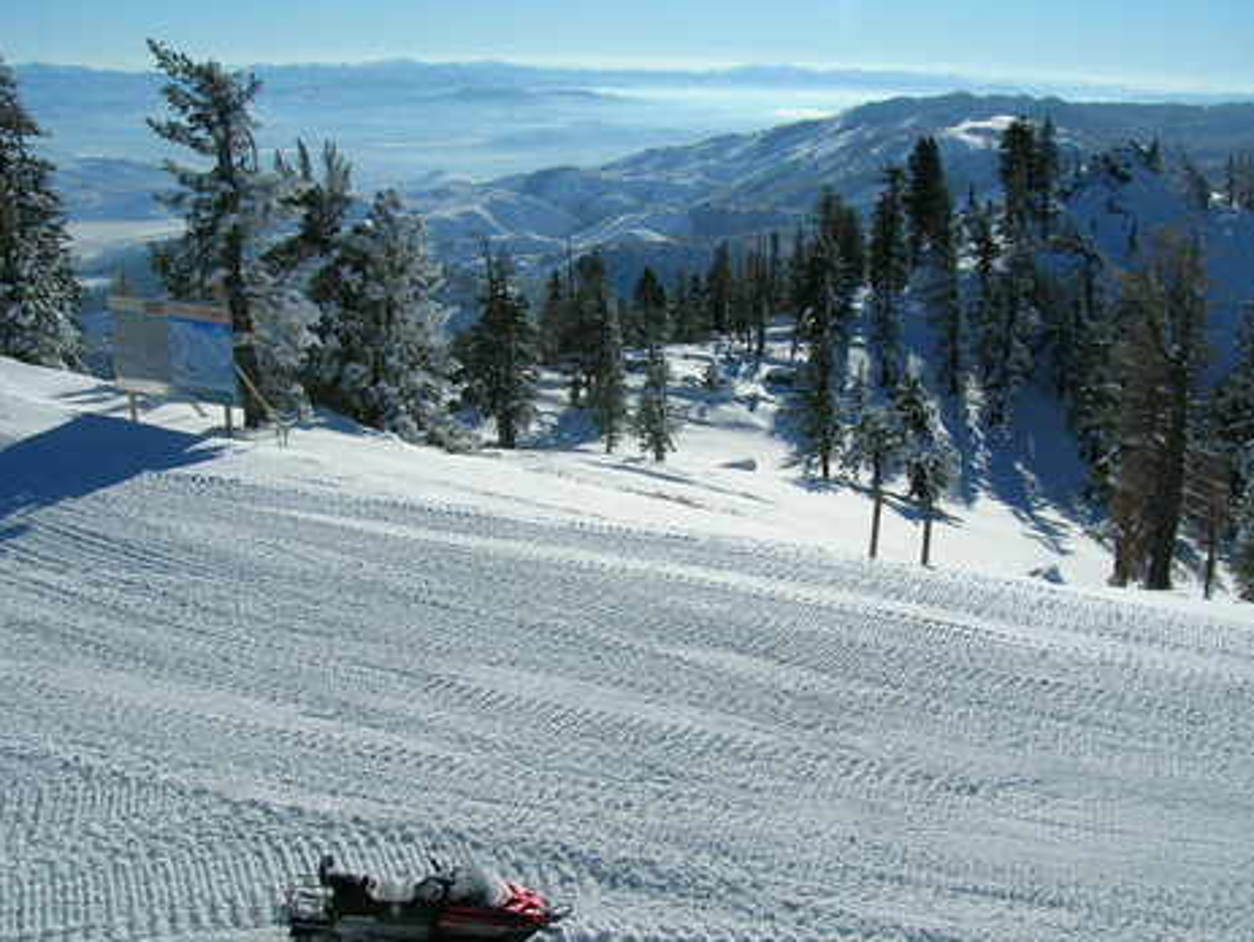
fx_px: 1305
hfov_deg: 51.3
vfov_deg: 39.7
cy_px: 495
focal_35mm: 36
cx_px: 658
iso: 50
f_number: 4.9
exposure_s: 1/976
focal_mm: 5.7
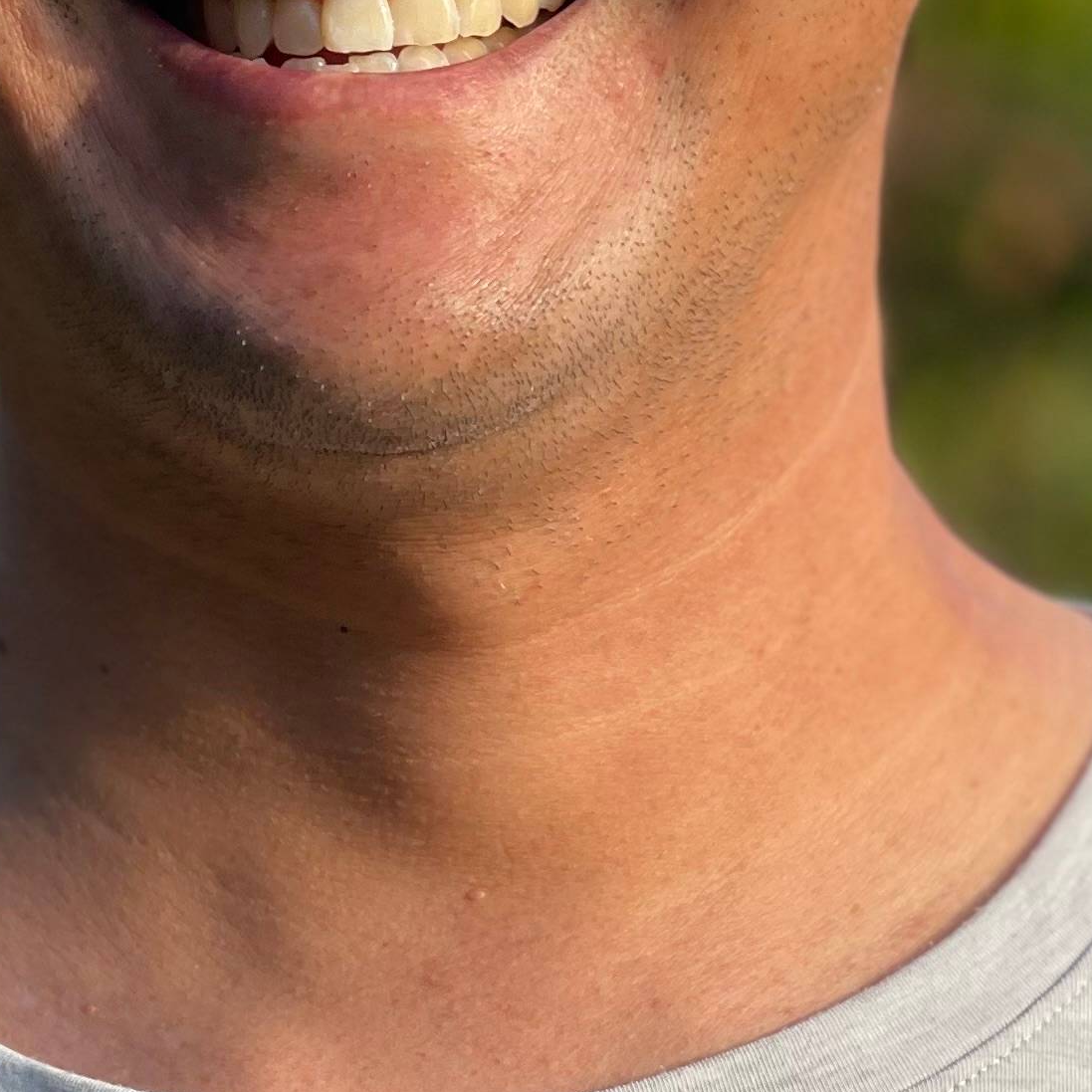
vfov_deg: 8.4
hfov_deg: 8.4
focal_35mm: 208
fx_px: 7424
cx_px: 440
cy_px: 587
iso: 25
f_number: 2.2
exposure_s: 1/121
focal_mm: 7.5
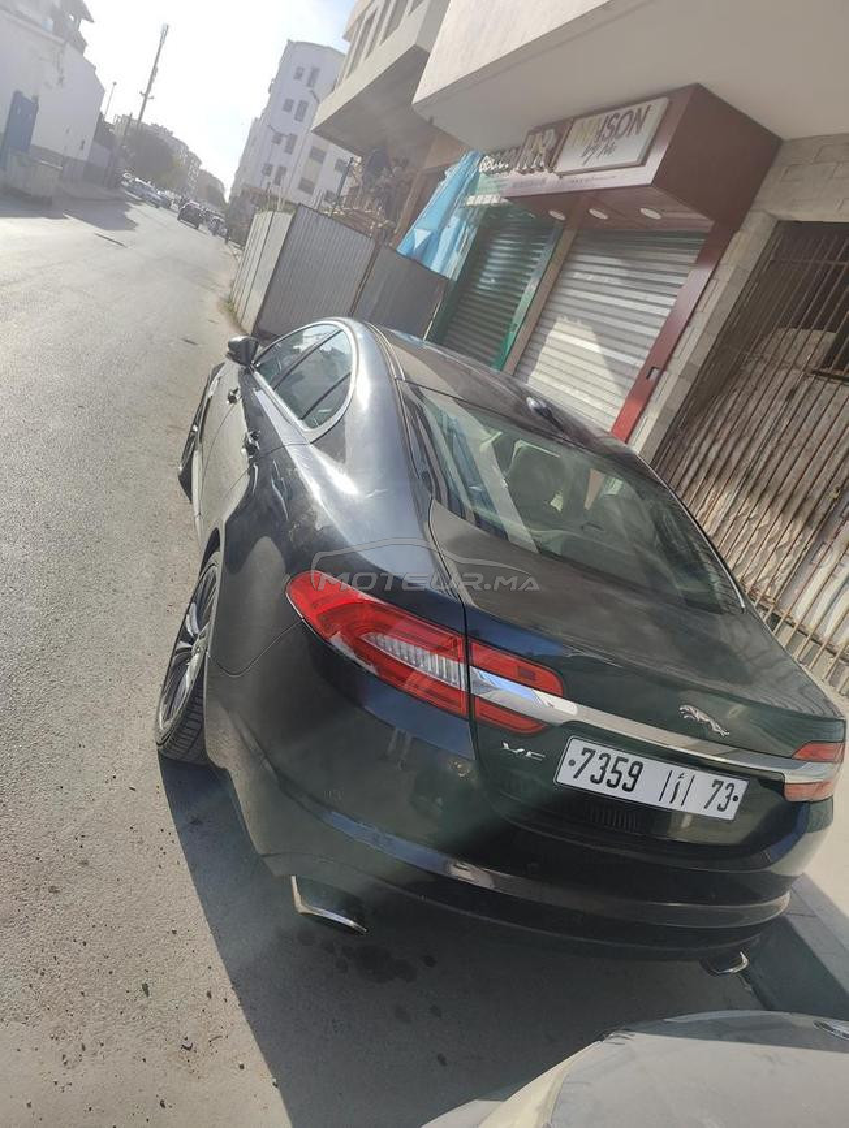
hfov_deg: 59.0
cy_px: 564
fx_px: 751
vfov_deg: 73.9
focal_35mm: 23
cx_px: 424
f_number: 1.8
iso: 64
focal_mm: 6.06
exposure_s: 1/3240
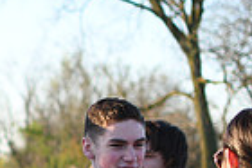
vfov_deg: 6.2
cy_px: 281
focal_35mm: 216
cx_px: -220
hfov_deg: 9.1
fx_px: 1510
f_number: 1.8
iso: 100
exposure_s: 1/640
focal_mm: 35
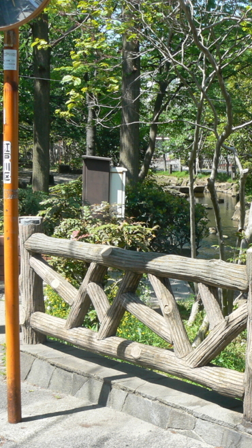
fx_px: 725
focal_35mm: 61
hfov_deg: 19.4
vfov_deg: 34.3
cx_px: 226
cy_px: 242
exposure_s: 1/200
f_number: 5.6
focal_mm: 6
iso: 80
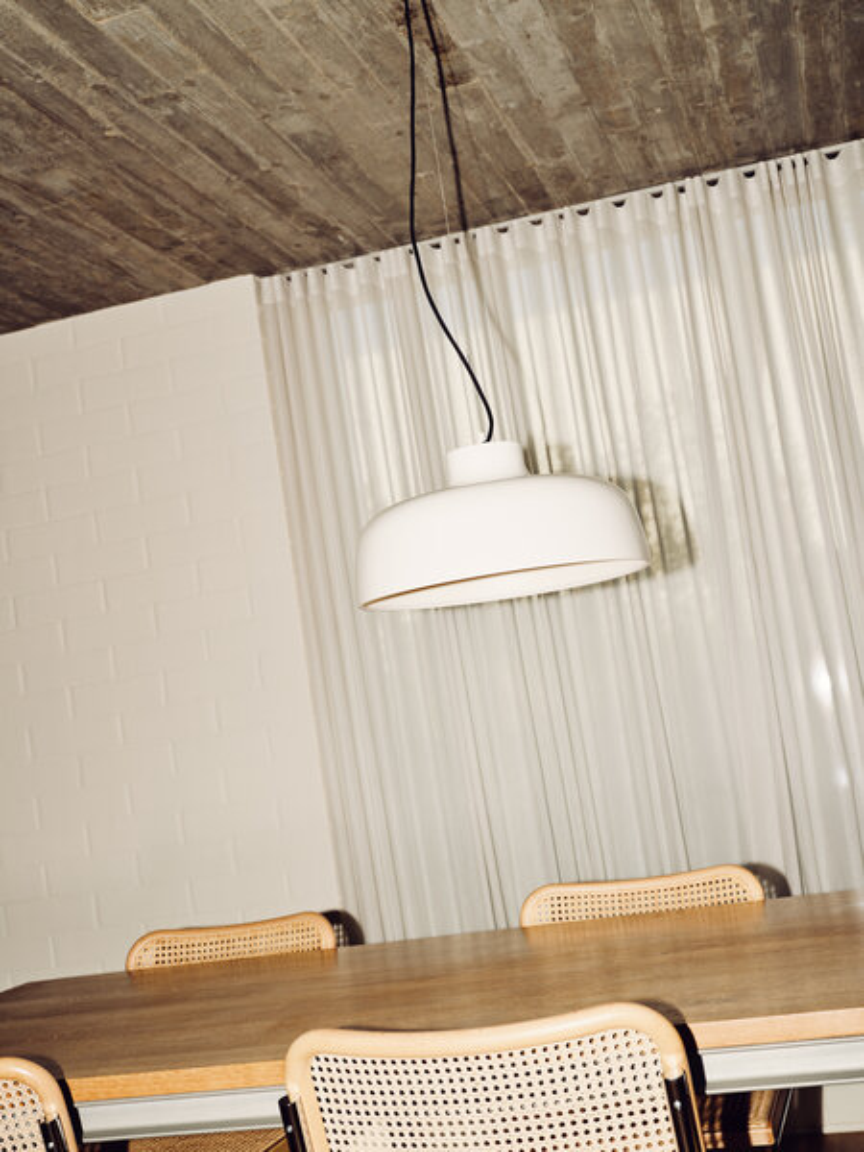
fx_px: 1498
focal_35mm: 45
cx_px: 432
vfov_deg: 42.1
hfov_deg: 32.2
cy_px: 576
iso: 100
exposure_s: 1/100
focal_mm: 56.5
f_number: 8
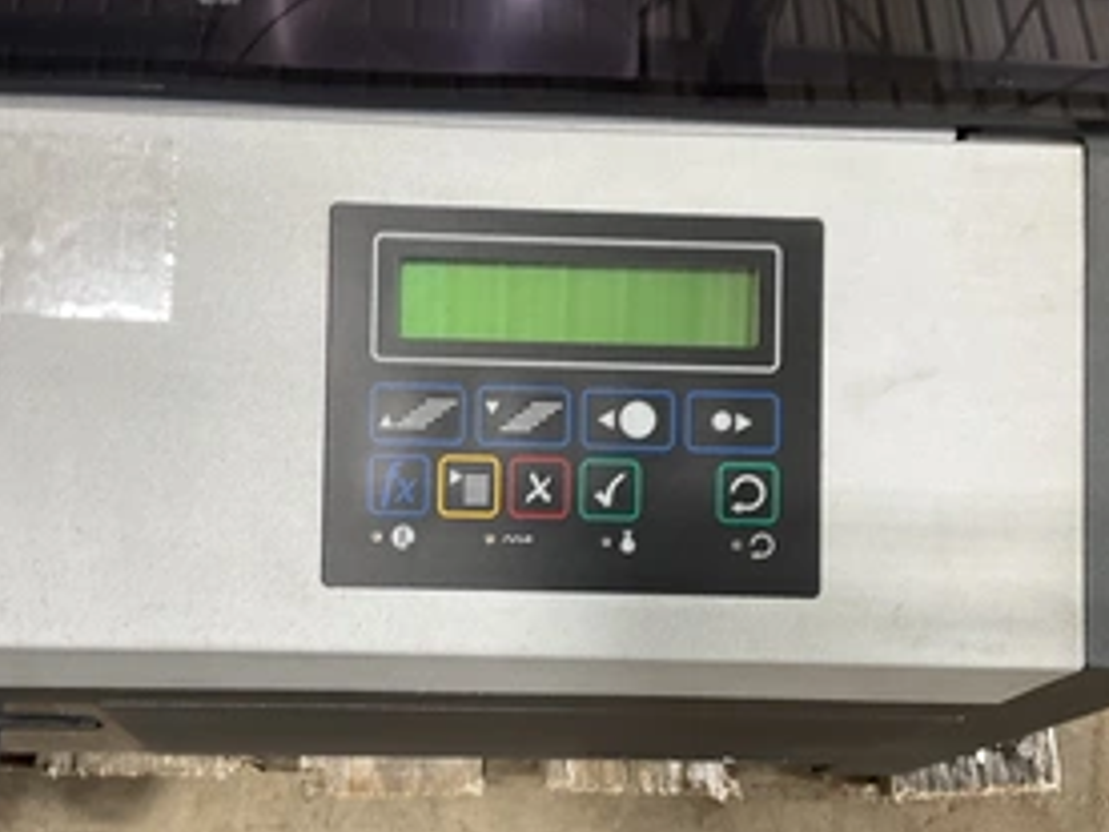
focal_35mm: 42
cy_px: 470
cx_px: 446
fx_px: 1346
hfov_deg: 44.6
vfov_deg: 34.3
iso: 64
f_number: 1.8
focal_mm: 3
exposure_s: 1/81
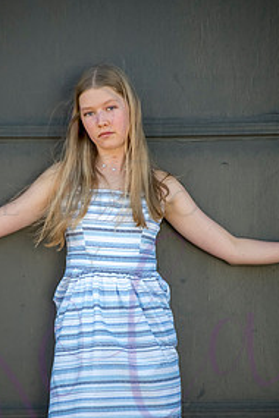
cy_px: 255
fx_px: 3673
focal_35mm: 316
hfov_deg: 4.3
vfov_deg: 6.5
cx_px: 98
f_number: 5.6
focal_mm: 200
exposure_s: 1/1000
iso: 800
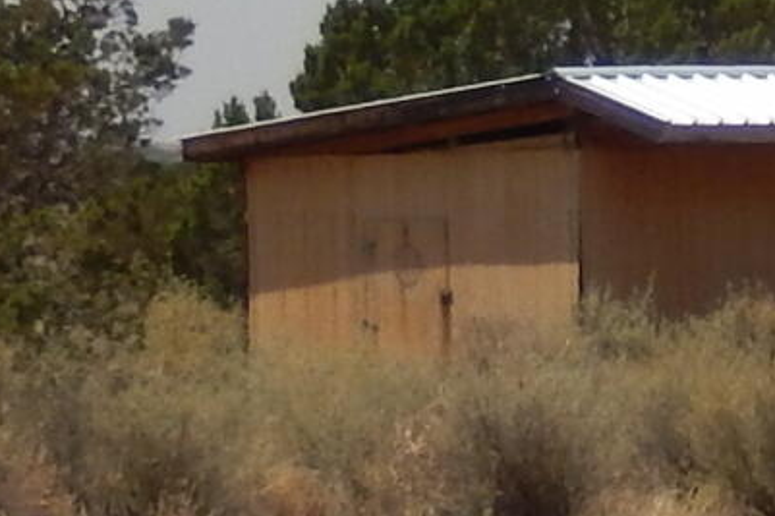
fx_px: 8543
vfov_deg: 3.5
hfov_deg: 5.1
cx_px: 1363
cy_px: 311
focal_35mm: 397
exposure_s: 1/400
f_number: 9
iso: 125
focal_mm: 9.2
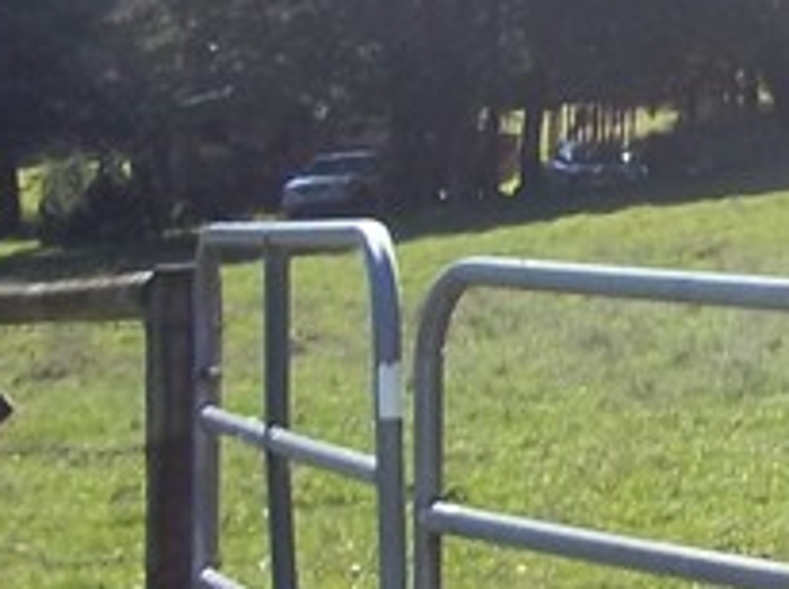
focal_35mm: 179
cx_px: 1662
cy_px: 199
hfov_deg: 10.1
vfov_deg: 8.3
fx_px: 4075
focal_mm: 6.5
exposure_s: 1/80
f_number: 8
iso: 80
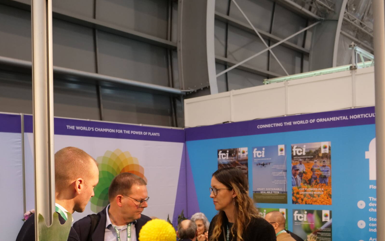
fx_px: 430
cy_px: 188
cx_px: 197
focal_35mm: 41
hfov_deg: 48.2
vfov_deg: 30.6
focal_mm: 12
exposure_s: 1/60
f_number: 2.8
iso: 500
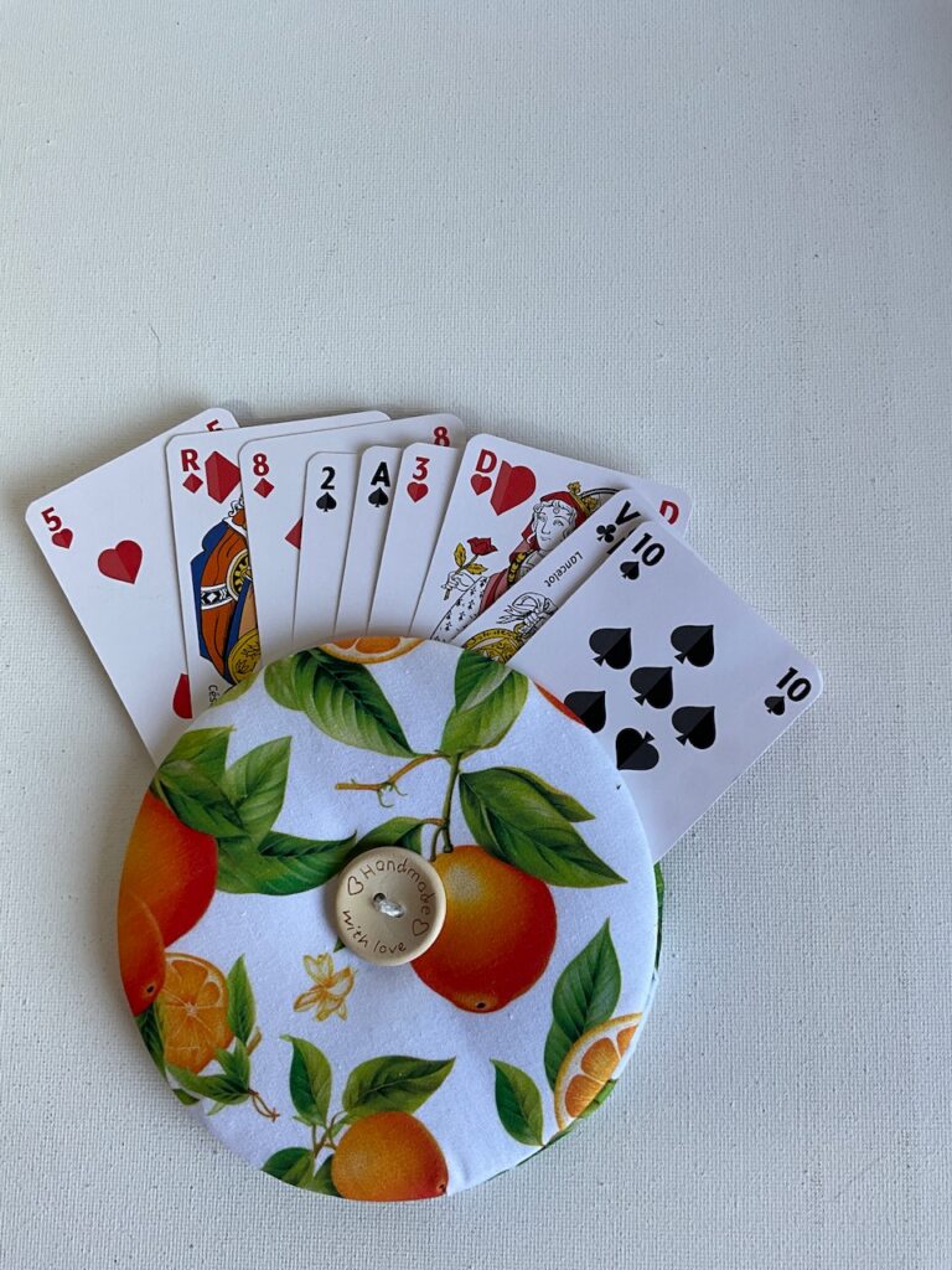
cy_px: 635
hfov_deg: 48.2
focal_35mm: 29
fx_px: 1063
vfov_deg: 61.7
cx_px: 476
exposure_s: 1/122
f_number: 1.8
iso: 32
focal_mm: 3
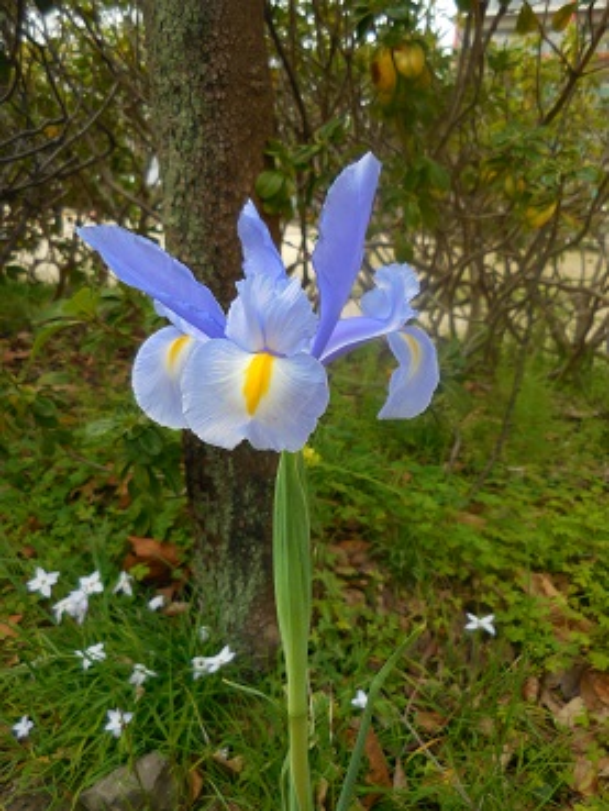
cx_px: 304
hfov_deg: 43.0
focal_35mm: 33
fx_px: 774
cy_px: 406
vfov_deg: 55.3
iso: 125
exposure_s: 1/320
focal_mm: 5.9
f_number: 3.7
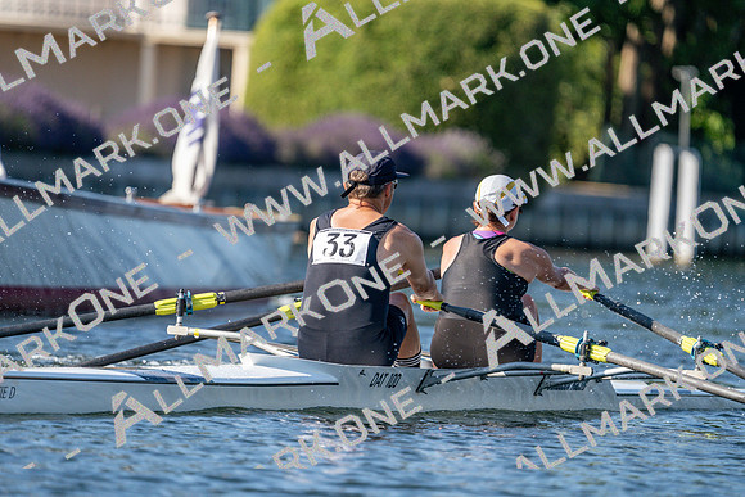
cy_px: 248
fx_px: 9956
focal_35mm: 481
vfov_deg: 2.9
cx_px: 372
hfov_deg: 4.3
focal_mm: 481
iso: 400
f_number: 6.3
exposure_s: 1/1600
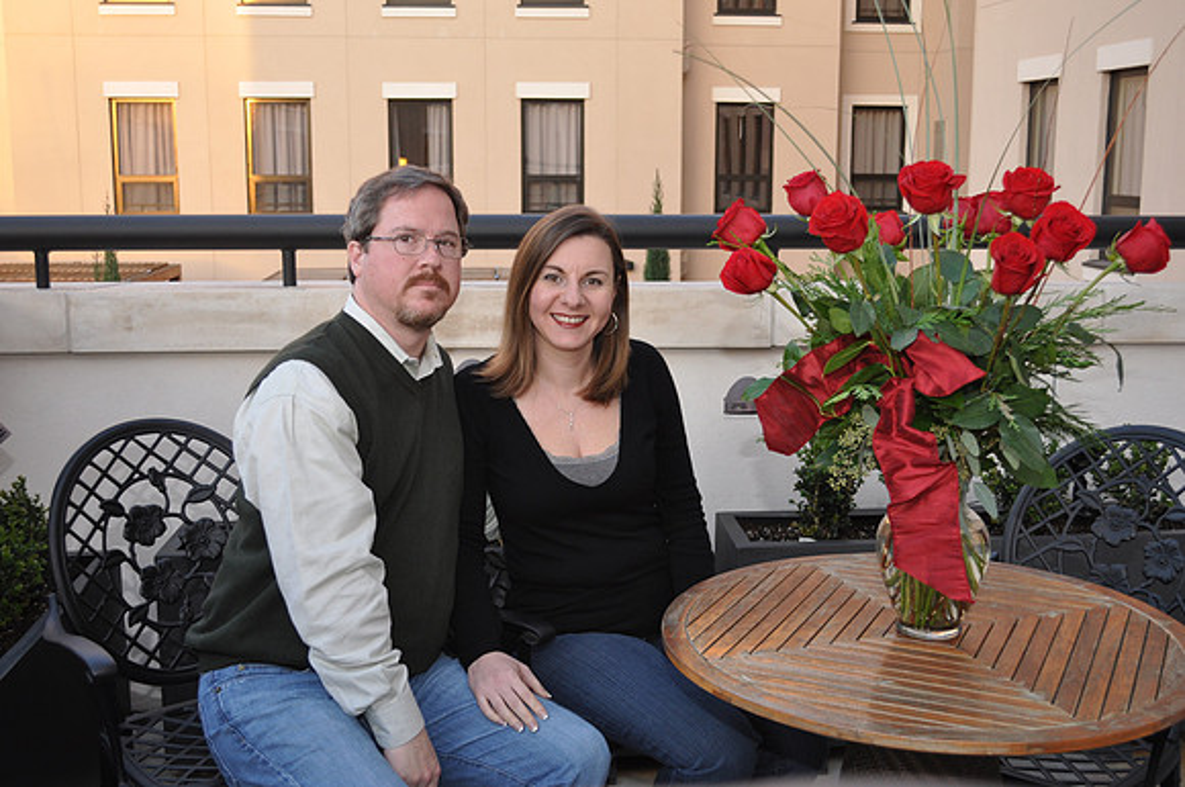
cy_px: 394
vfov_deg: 31.8
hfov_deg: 46.5
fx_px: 1381
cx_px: 592
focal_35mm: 42
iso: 400
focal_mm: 28
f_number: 4.5
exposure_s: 1/80
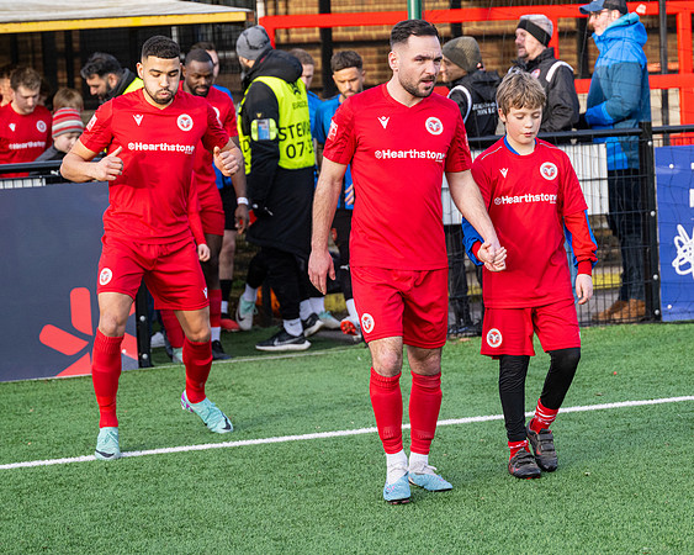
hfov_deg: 14.4
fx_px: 2739
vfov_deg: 11.6
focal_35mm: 133
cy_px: 303
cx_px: 503
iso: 800
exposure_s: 1/2000
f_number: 4
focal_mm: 98
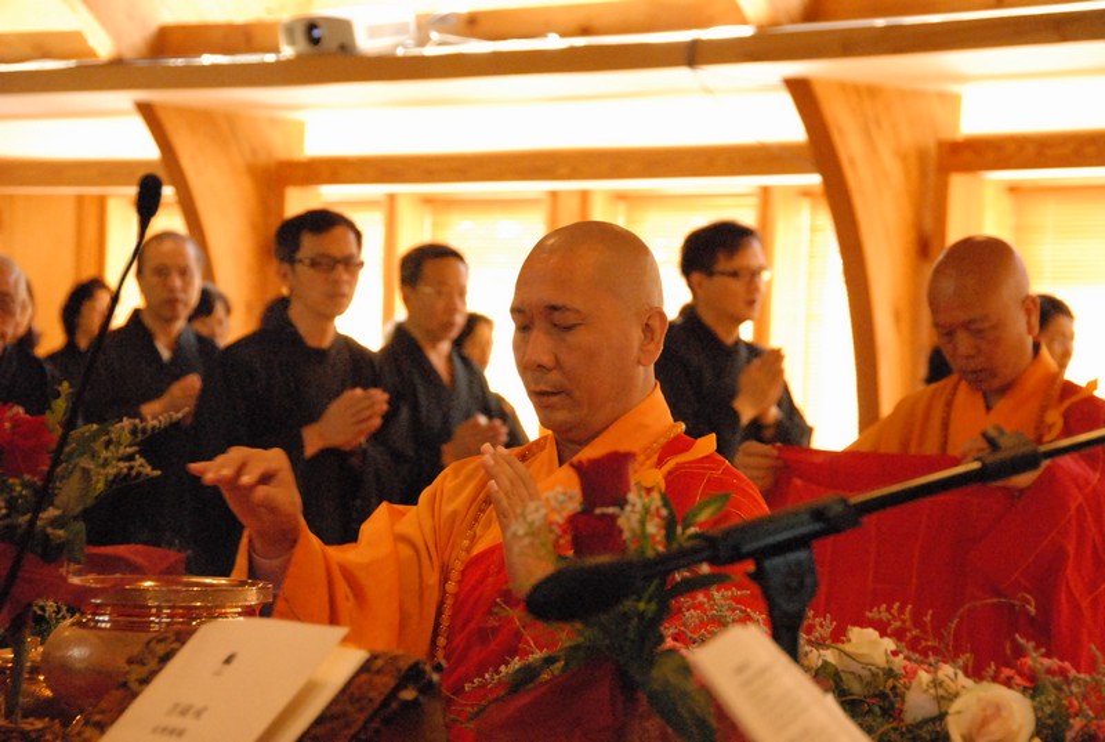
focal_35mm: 120
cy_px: 371
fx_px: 3691
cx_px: 552
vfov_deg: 11.5
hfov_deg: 17.0
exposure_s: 1/80
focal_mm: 80
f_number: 5
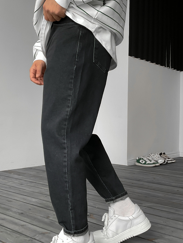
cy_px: 124
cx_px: 85
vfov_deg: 42.9
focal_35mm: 44
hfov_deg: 32.9
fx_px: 310
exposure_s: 1/90
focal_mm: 3
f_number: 1.8
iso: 64
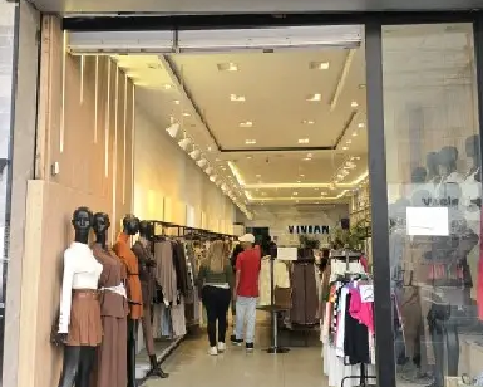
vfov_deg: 42.2
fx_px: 500
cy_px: 190
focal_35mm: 35
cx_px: 227
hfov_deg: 51.5
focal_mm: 6.3
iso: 100
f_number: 1.7
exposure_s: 1/120
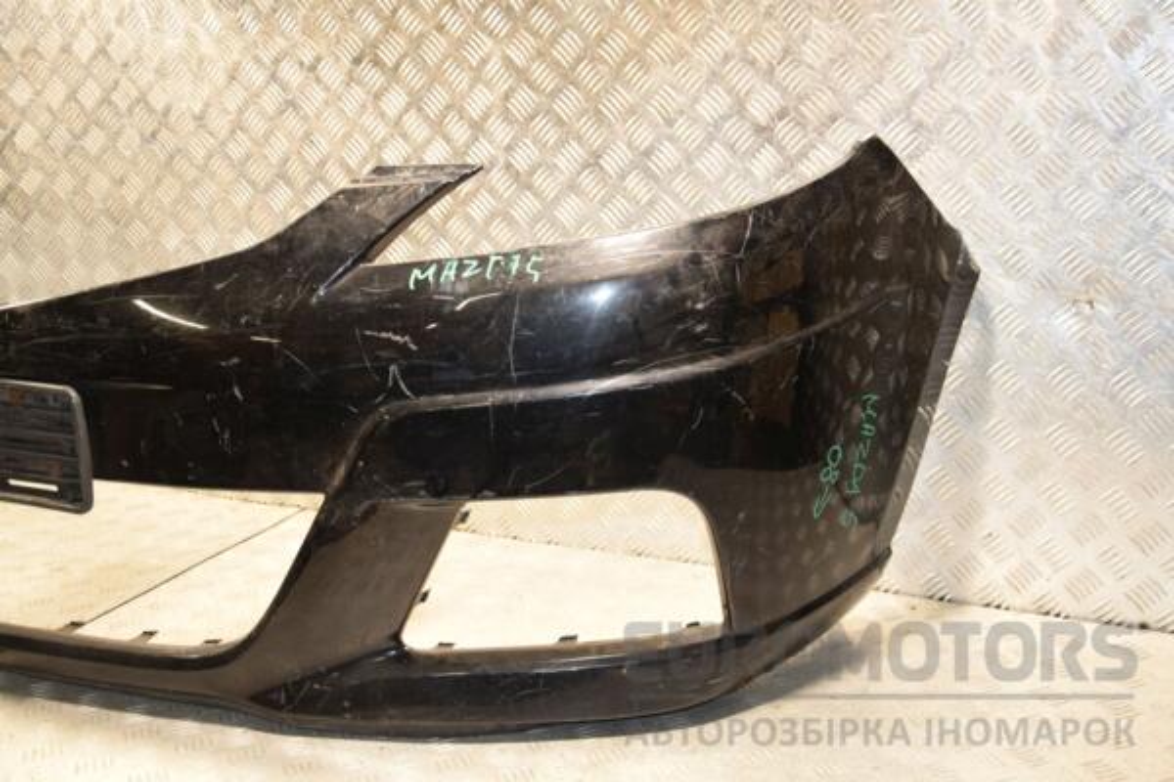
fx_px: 1467
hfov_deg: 43.6
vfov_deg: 29.9
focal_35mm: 45
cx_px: 587
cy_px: 391
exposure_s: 1/100
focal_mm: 30
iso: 800
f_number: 5
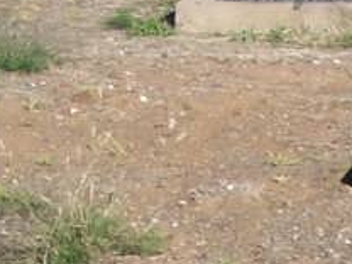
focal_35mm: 248
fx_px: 2522
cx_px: 912
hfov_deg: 7.4
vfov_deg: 5.7
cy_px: 709
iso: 80
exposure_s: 1/750
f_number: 4
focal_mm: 7.1
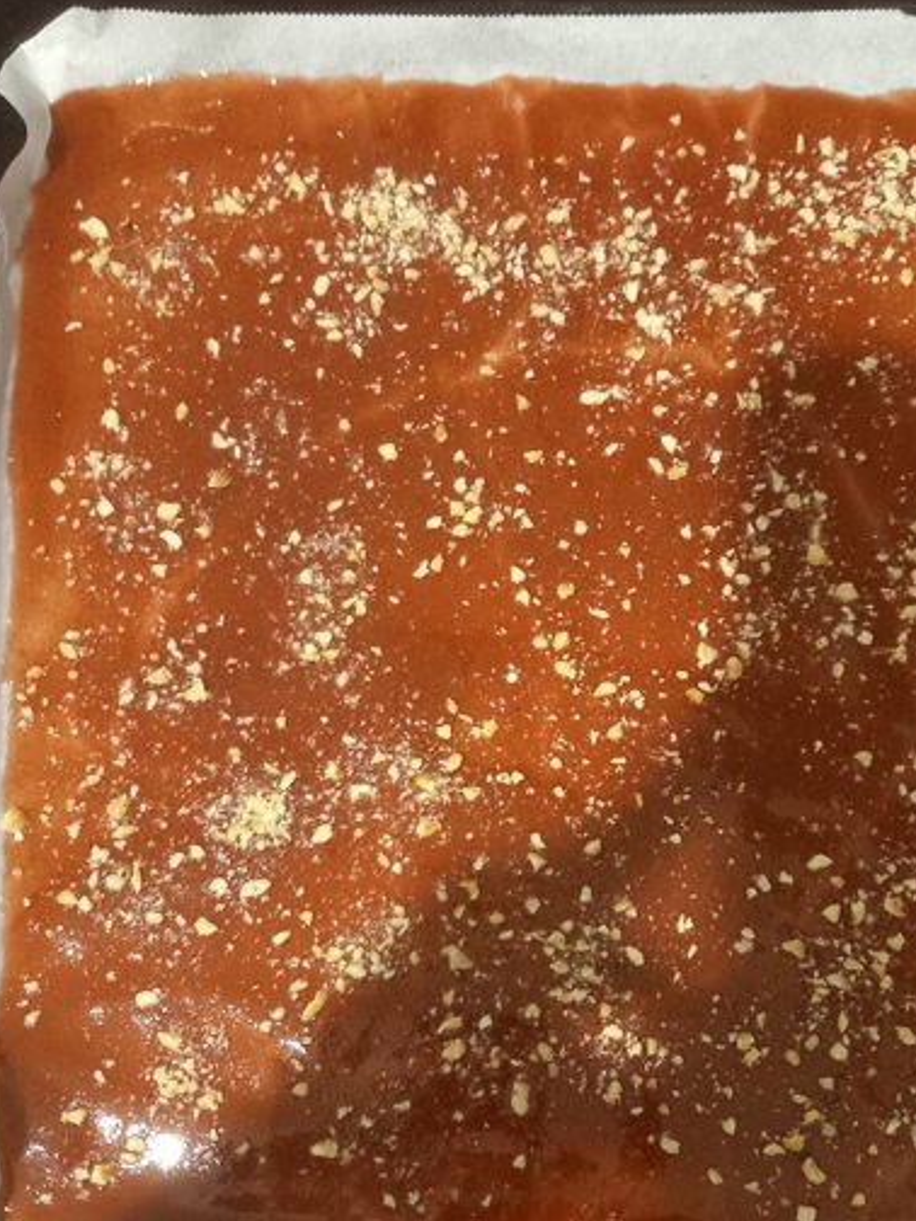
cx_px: 574
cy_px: 703
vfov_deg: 50.0
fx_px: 1305
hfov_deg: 38.4
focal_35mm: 37
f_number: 1.8
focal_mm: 4
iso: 800
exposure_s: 1/16.7
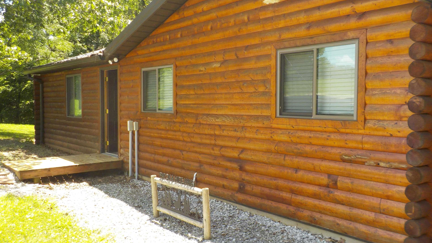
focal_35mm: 33
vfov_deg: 35.6
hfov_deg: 59.5
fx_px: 378
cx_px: 216
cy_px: 125
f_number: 3.3
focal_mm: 4.1
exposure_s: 1/250
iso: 125
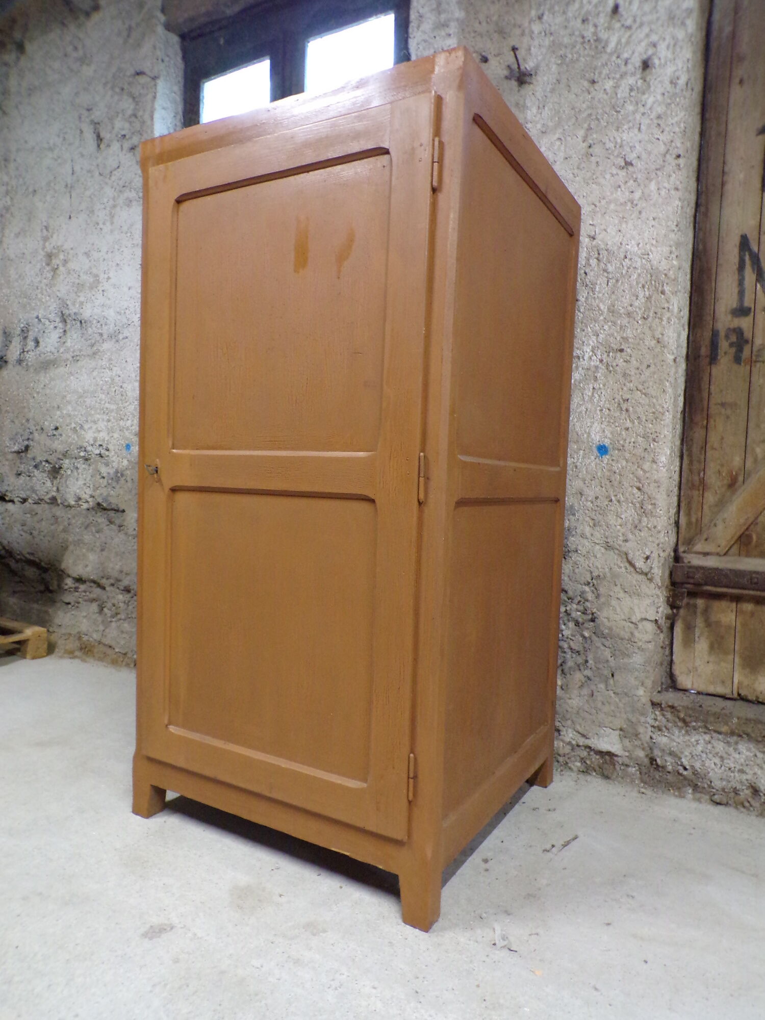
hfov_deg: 56.8
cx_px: 382
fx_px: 707
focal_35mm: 24
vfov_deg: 71.6
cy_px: 510
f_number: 3
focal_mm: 4.3
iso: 427
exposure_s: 1/17
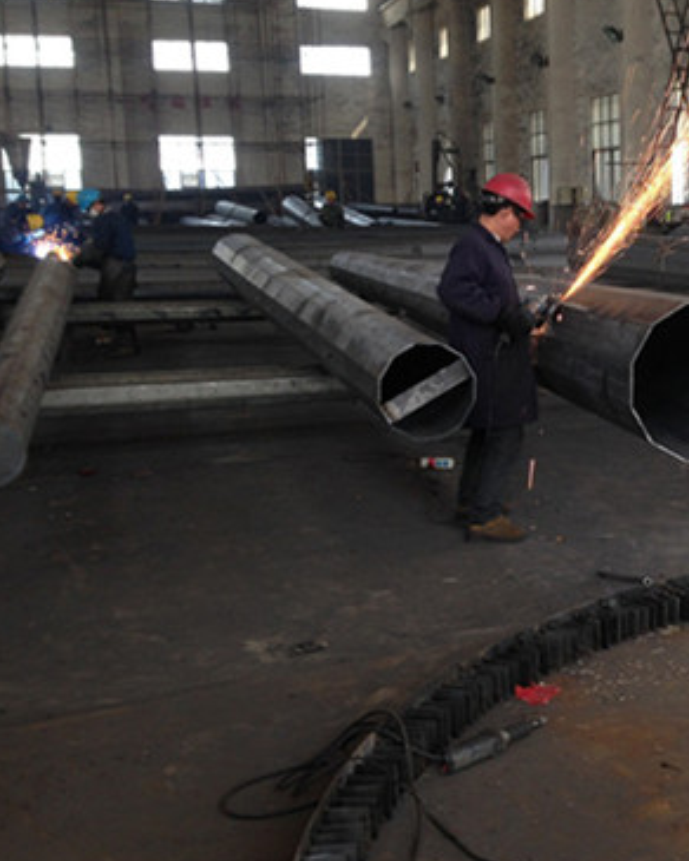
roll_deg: -0.5
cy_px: 363
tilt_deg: -6.9
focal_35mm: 53
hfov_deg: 27.4
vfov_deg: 35.3
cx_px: 642
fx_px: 1351
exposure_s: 1/30
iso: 50
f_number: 2.4
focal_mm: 4.12
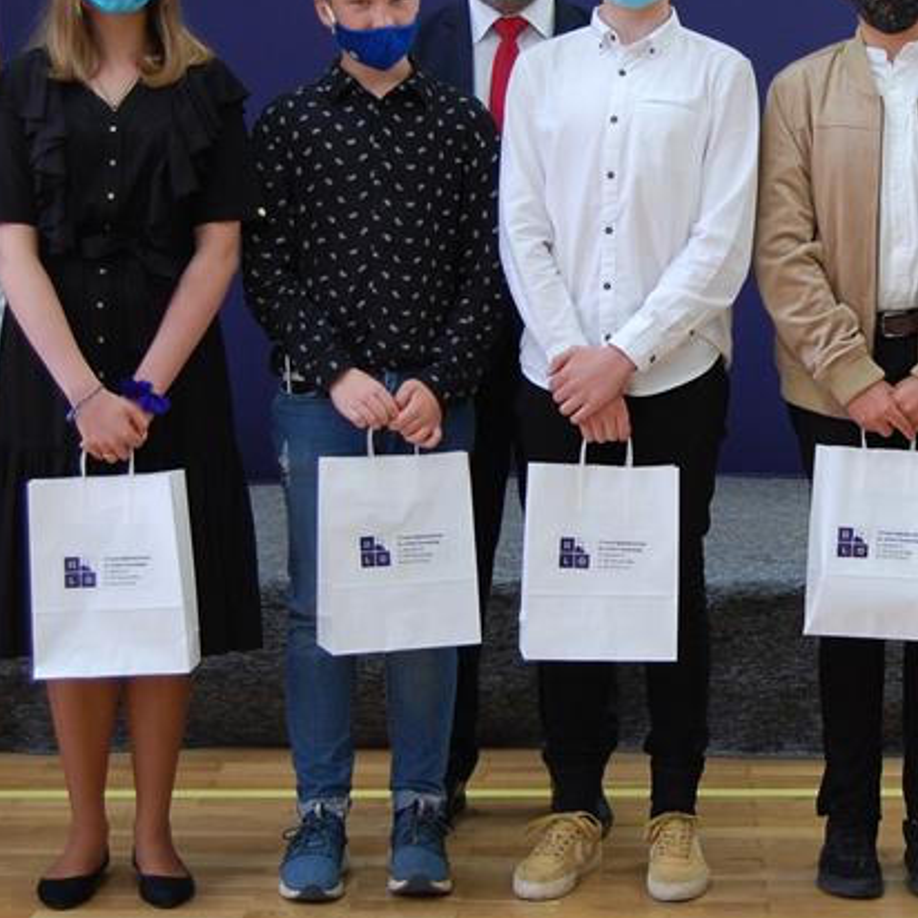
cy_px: 352
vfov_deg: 17.2
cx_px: 738
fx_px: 3030
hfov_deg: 17.1
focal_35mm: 101
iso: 400
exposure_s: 1/50
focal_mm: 32
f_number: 4.5
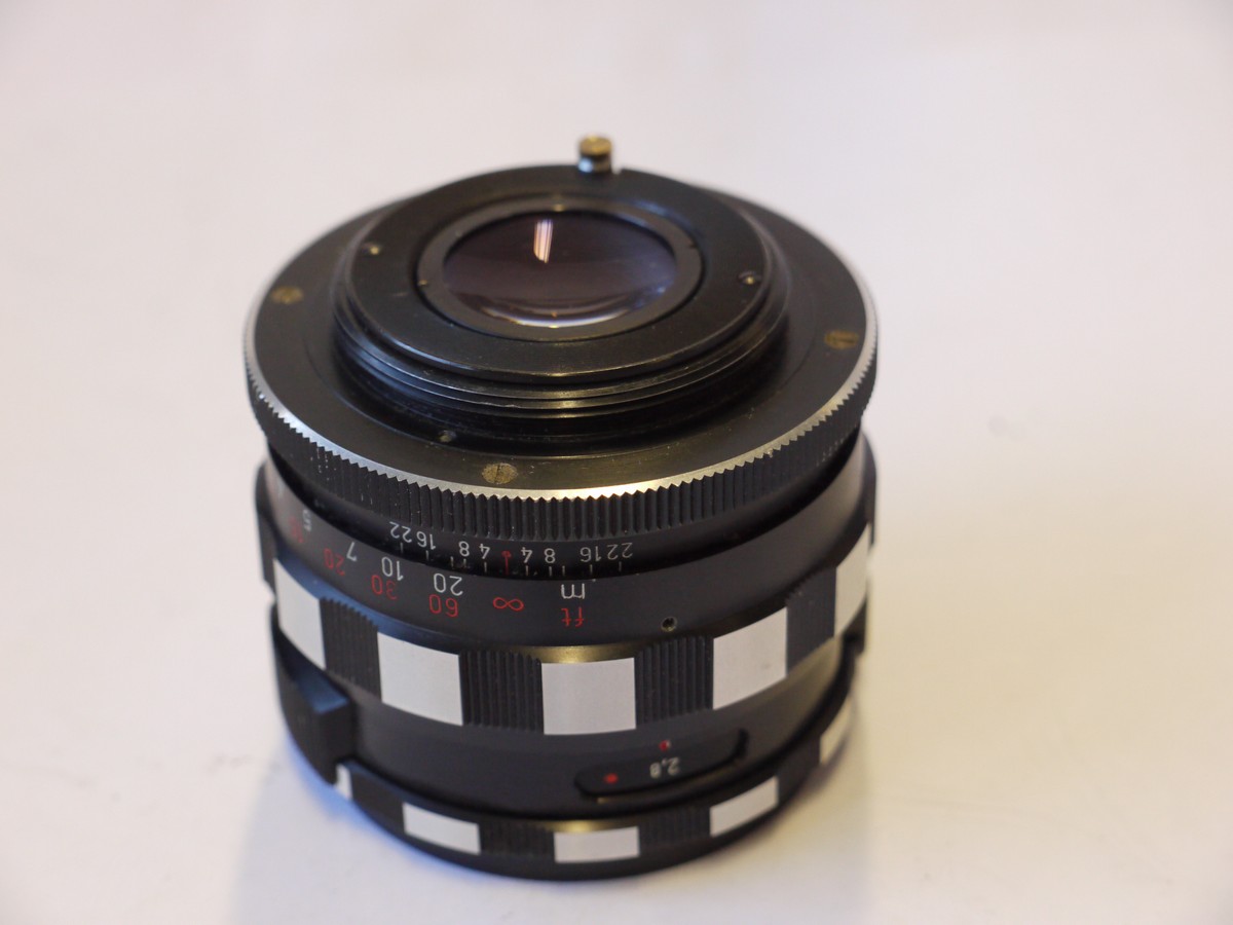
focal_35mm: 90
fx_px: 3206
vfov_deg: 16.4
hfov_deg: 21.8
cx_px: 616
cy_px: 462
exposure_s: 1/100
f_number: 5.6
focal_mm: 45
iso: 800
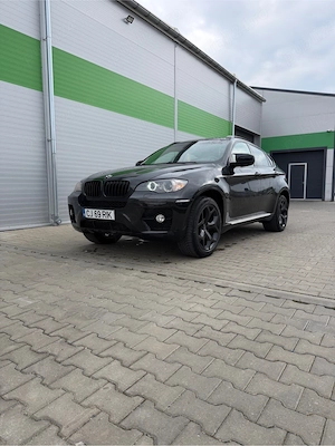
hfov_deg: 56.8
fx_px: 310
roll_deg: +0.7
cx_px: 168
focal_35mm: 24
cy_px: 223
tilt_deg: -7.1
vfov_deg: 71.6
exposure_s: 1/1949
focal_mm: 6.76
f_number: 1.78
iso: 100
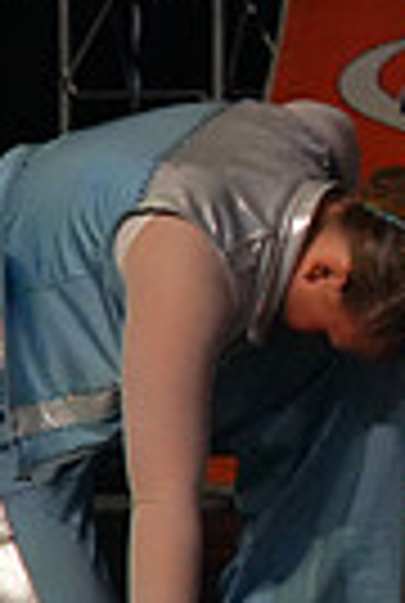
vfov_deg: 1.5
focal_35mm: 1339
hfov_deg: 1.0
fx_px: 22478
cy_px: 47
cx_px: 1238
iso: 12800
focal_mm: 310
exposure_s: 1/1000
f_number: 5.6
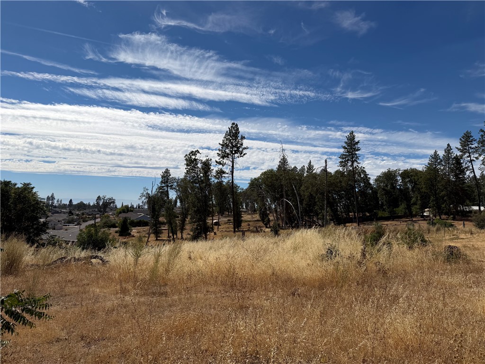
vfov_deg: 56.8
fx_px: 336
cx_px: 242
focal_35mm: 24
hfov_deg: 71.6
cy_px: 182
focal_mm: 6.76
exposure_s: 1/11905
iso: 80
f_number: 1.78
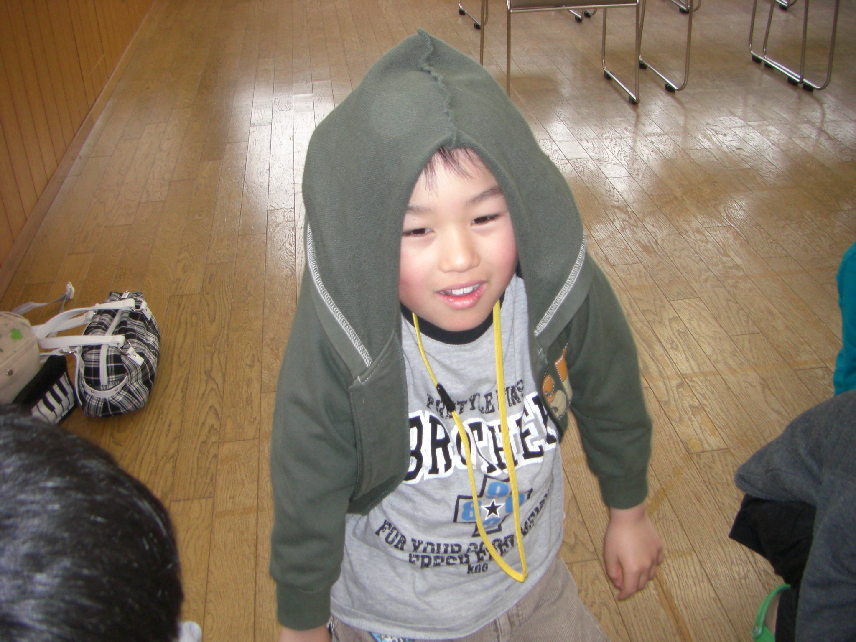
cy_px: 321
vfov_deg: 37.7
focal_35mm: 38
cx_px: 428
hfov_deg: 49.0
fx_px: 940
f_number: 3.4
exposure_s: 1/100
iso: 200
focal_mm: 6.3
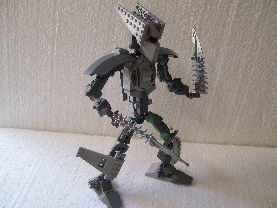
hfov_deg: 51.4
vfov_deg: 39.7
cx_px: 138
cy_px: 104
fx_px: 288
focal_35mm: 36
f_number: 2.7
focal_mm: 6
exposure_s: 1/98.8
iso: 80
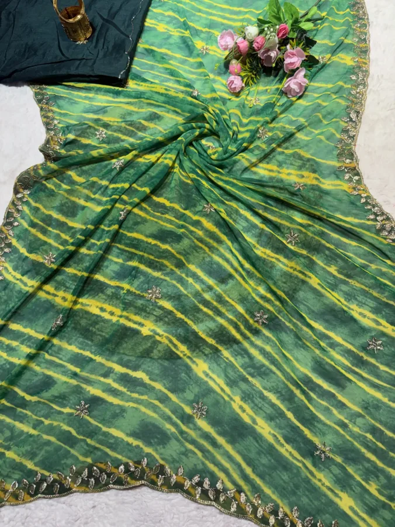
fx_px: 395
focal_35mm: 26
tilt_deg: -67.0
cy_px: 264
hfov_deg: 53.1
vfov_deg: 67.3
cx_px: 198
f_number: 1.6
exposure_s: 1/100
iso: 80
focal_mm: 5.96
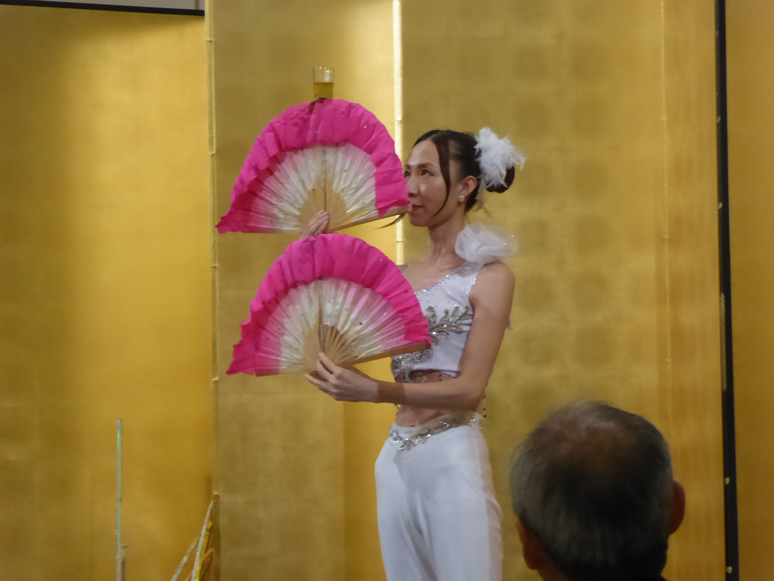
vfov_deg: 9.3
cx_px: 387
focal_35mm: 159
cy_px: 290
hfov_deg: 12.4
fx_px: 3555
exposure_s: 1/50
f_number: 5.4
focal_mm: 25.6
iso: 800
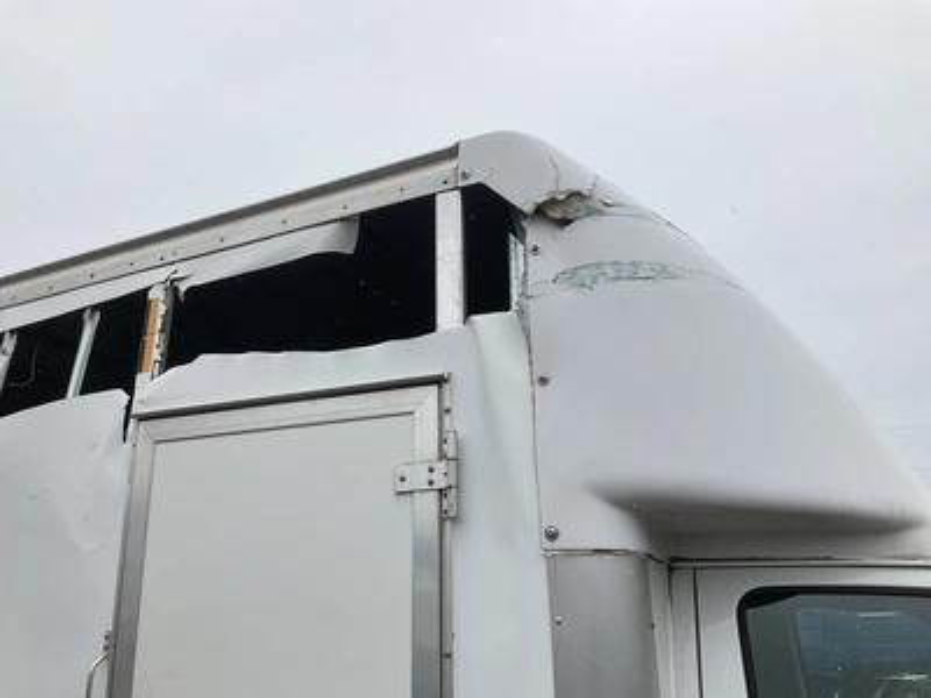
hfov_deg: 61.7
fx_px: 780
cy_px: 349
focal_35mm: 29
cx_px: 466
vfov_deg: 48.2
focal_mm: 3
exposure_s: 1/2227
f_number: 1.8
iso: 25
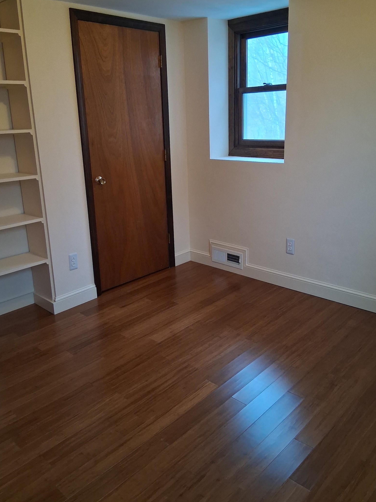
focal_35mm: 29
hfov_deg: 48.2
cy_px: 223
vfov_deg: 61.5
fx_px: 420
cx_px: 189
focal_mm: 3.98
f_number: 1.8
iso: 400
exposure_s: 1/60
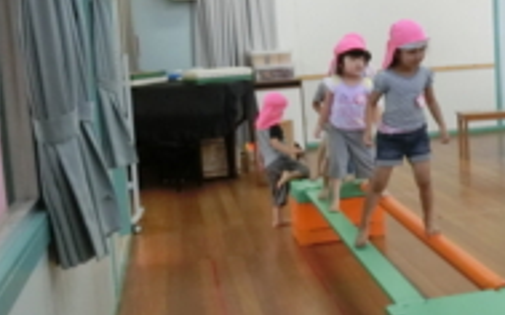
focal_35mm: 56
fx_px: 770
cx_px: 419
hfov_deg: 34.9
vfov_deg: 23.0
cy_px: 109
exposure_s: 1/100
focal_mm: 4.5
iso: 800
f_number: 3.5
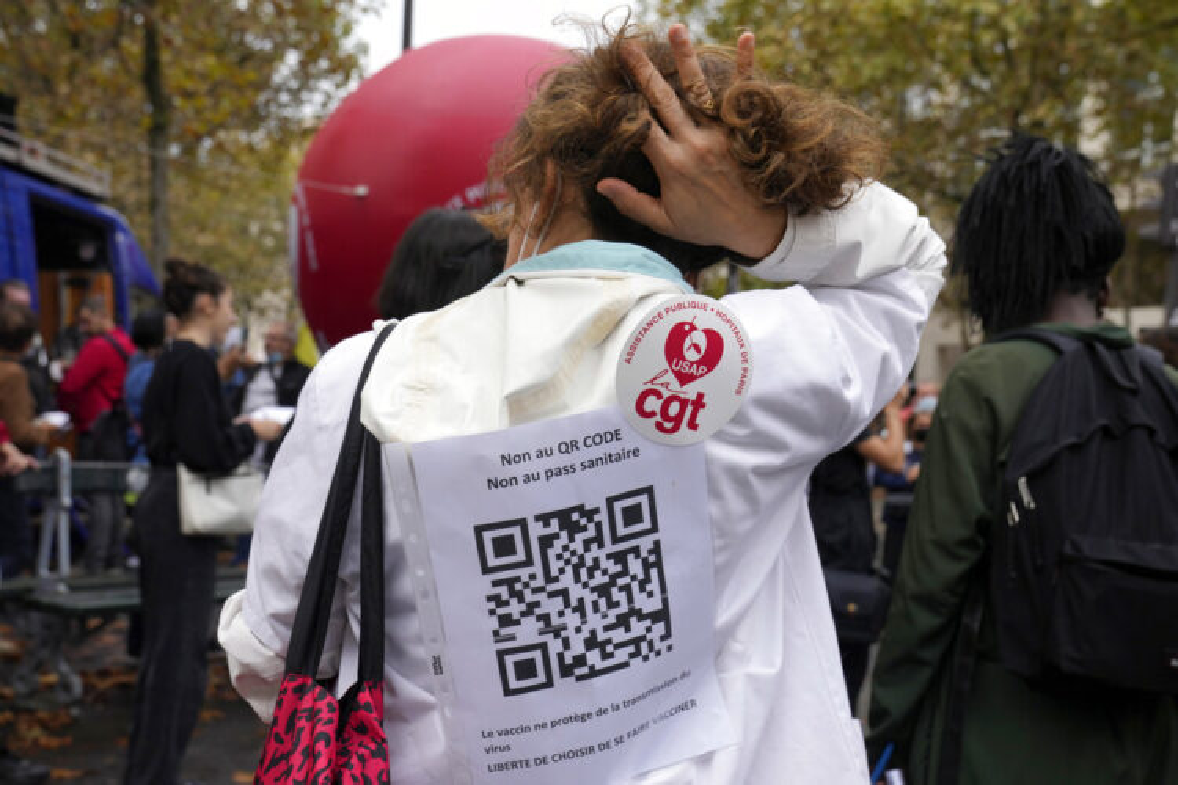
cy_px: 392
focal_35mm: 37
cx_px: 589
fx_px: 1211
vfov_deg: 35.9
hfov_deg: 51.9
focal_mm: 37
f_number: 5.6
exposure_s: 1/500
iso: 320
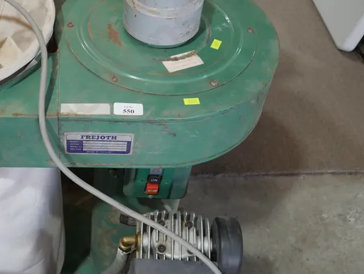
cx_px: 66
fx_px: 505
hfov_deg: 38.0
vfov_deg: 30.3
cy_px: 114
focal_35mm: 48
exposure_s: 1/60
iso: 320
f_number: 4.5
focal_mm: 14
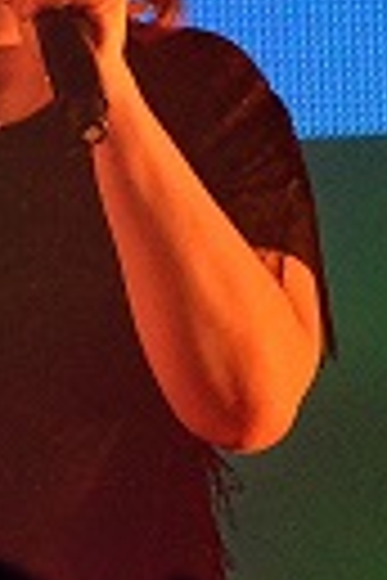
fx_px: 33231
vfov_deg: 1.0
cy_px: 151
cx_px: -220
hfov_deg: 0.7
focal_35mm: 2061
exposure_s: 1/200
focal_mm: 300
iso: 3200
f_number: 5.6
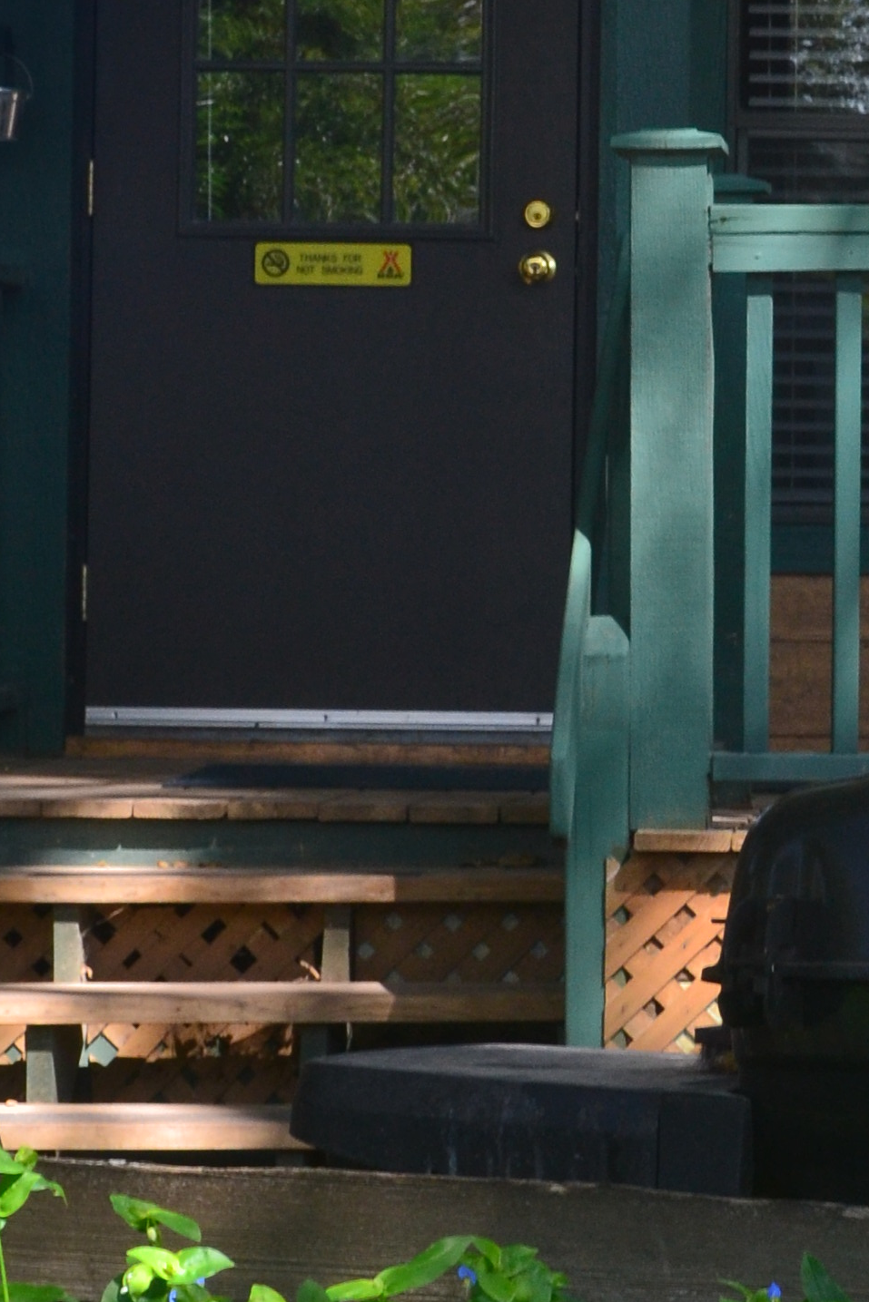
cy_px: 348
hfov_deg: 8.1
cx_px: 1042
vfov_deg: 12.2
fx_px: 6103
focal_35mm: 169
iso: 400
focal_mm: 35
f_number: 9
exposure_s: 1/160
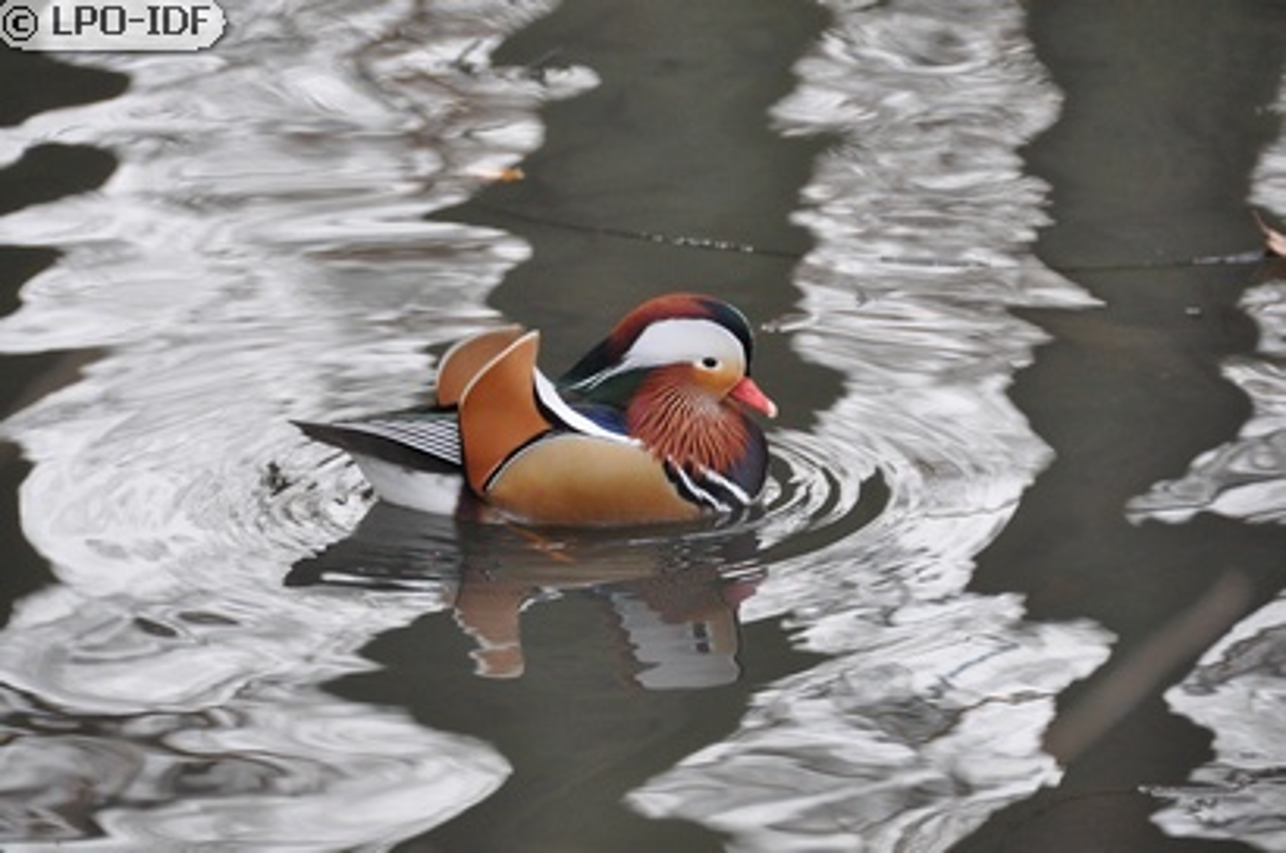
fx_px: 10700
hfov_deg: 6.9
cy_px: 426
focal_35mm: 300
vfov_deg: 4.6
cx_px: 643
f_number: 5.6
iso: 2000
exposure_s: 1/250
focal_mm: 200
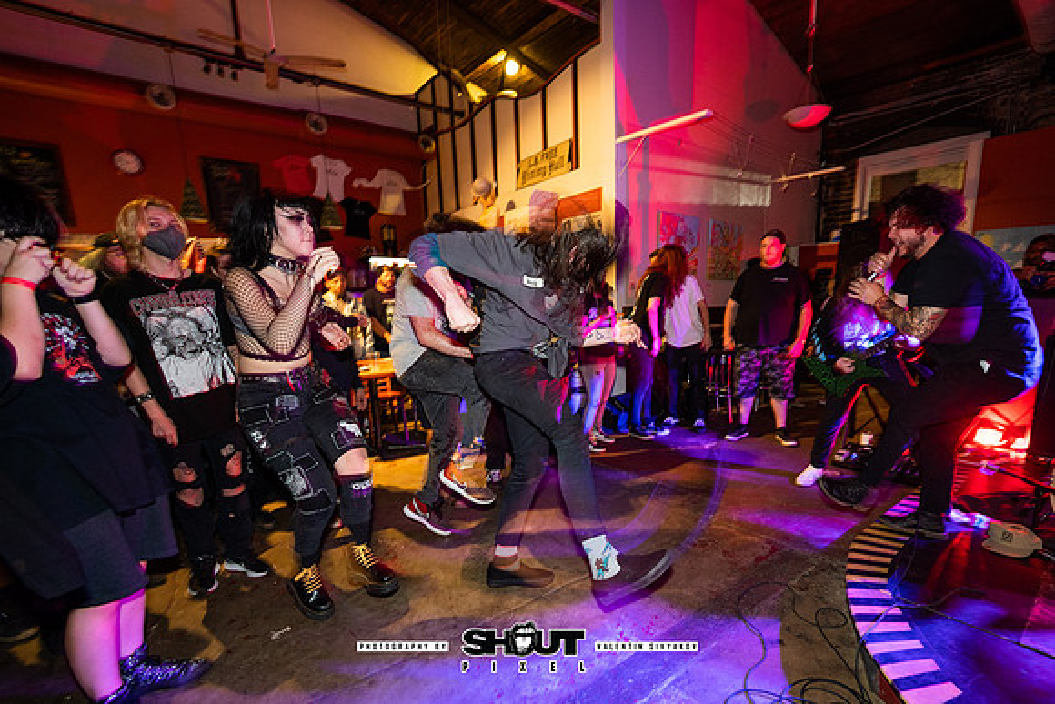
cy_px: 399
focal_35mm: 16
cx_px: 598
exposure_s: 1/13
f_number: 2.8
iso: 800
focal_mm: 14
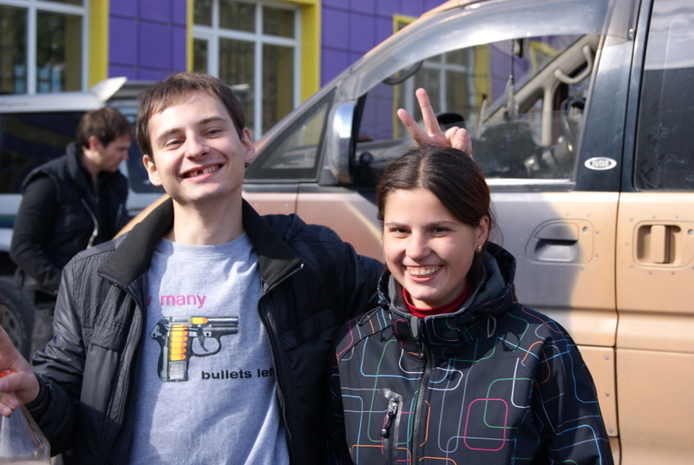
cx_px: 347
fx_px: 1448
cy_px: 232
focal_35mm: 75
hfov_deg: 27.0
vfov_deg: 18.2
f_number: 6.3
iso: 100
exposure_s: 1/125
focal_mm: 50
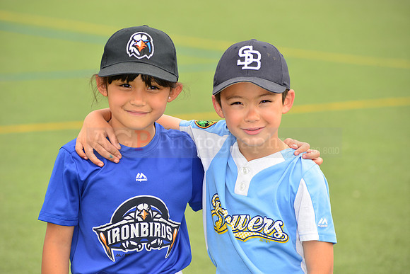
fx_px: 2107
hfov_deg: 11.1
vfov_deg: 7.4
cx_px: 205
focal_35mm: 185
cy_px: 137
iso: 250
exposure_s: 1/200
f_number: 8
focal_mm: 185
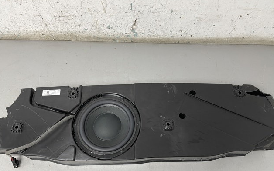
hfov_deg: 68.4
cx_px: 138
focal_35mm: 27
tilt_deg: -67.4
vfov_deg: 45.8
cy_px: 102
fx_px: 202
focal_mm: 5.1
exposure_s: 1/50
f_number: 1.6
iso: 100
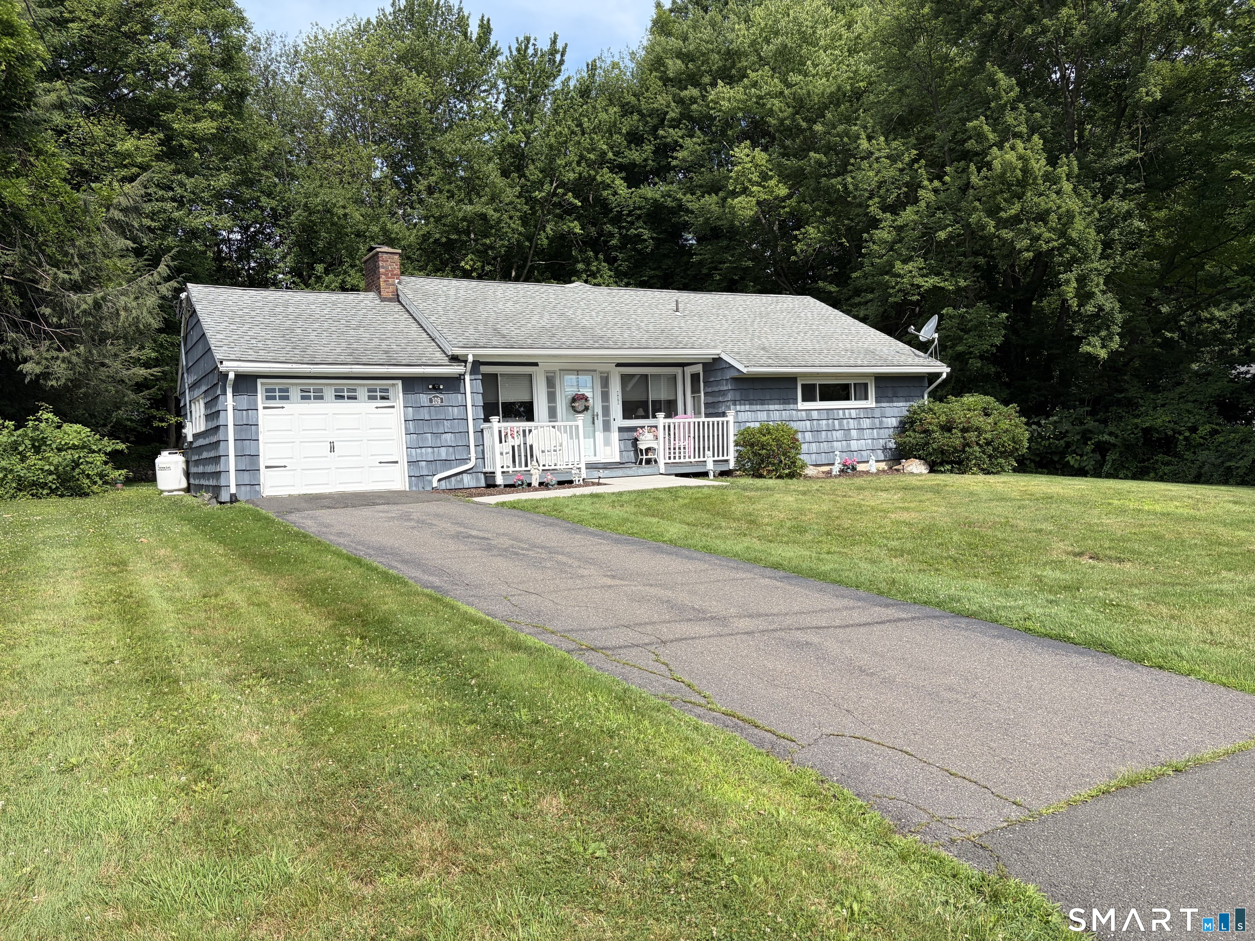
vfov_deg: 53.1
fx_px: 943
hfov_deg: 67.3
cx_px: 628
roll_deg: +3.4
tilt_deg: -2.1
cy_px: 470
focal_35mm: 26
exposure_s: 1/2012
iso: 50
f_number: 1.6
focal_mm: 5.96
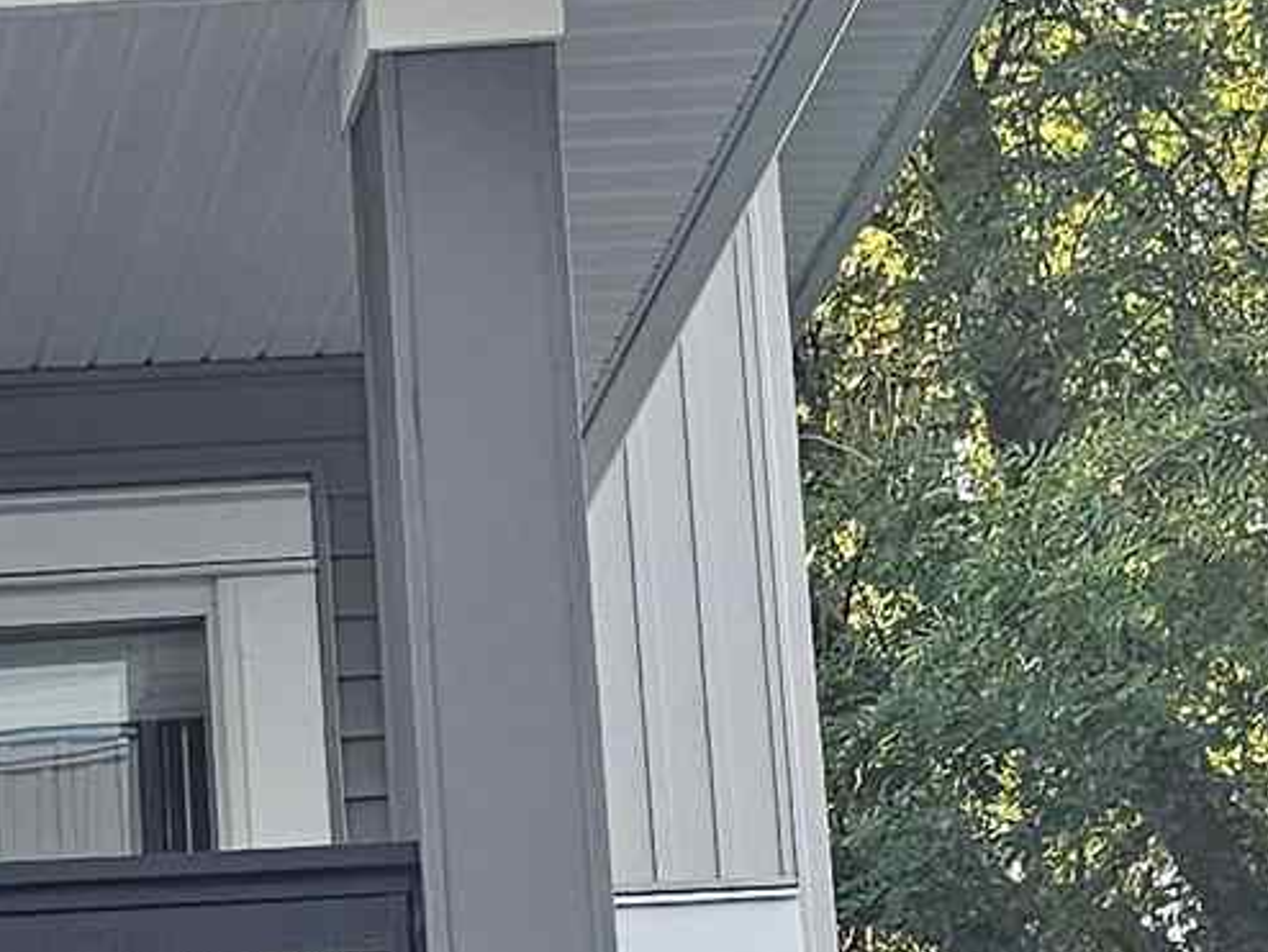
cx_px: -1011
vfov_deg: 10.0
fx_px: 5241
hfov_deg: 12.6
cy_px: 1465
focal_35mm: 143
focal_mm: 6.3
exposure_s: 1/207
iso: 100
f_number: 1.7
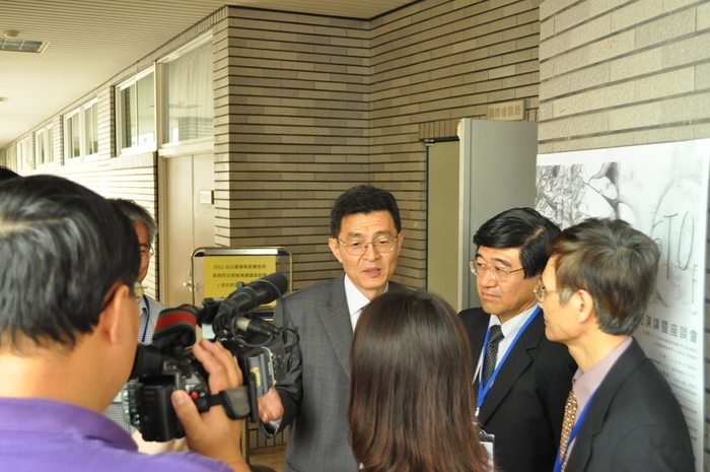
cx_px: 355
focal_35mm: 39
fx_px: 768
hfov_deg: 49.6
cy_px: 236
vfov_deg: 34.1
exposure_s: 1/40
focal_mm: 26
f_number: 4.2
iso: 1600
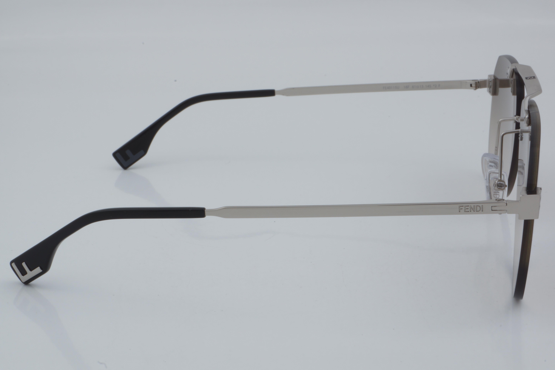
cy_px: 185
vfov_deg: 18.2
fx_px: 1156
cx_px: 278
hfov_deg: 27.0
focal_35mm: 75
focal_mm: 50
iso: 100
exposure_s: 1/4
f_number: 32
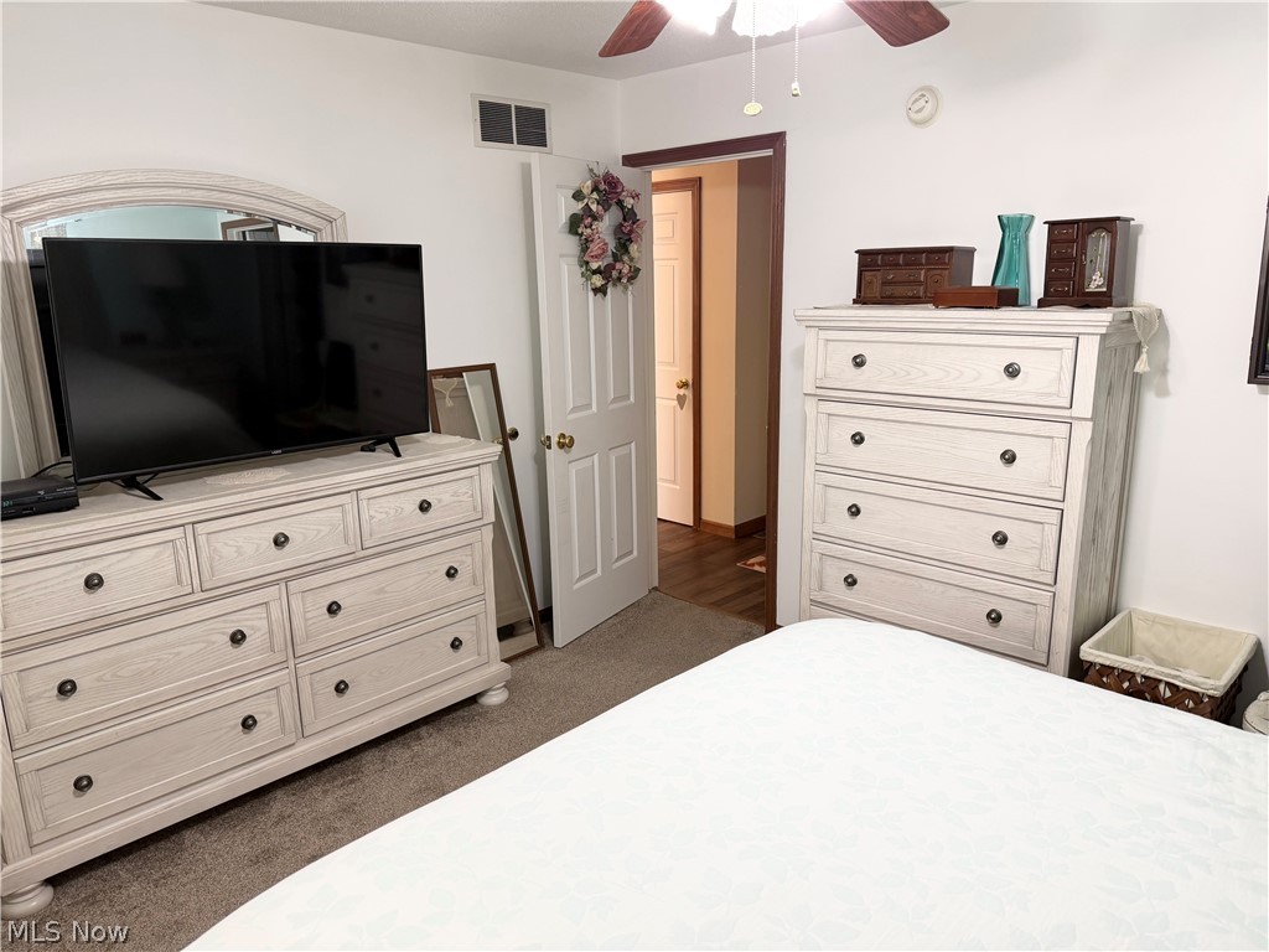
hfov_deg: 71.6
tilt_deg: -12.8
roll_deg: +1.2
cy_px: 476
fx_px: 880
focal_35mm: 24
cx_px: 634
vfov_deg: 56.8
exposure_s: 1/60
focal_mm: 6.76
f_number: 1.78
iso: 160
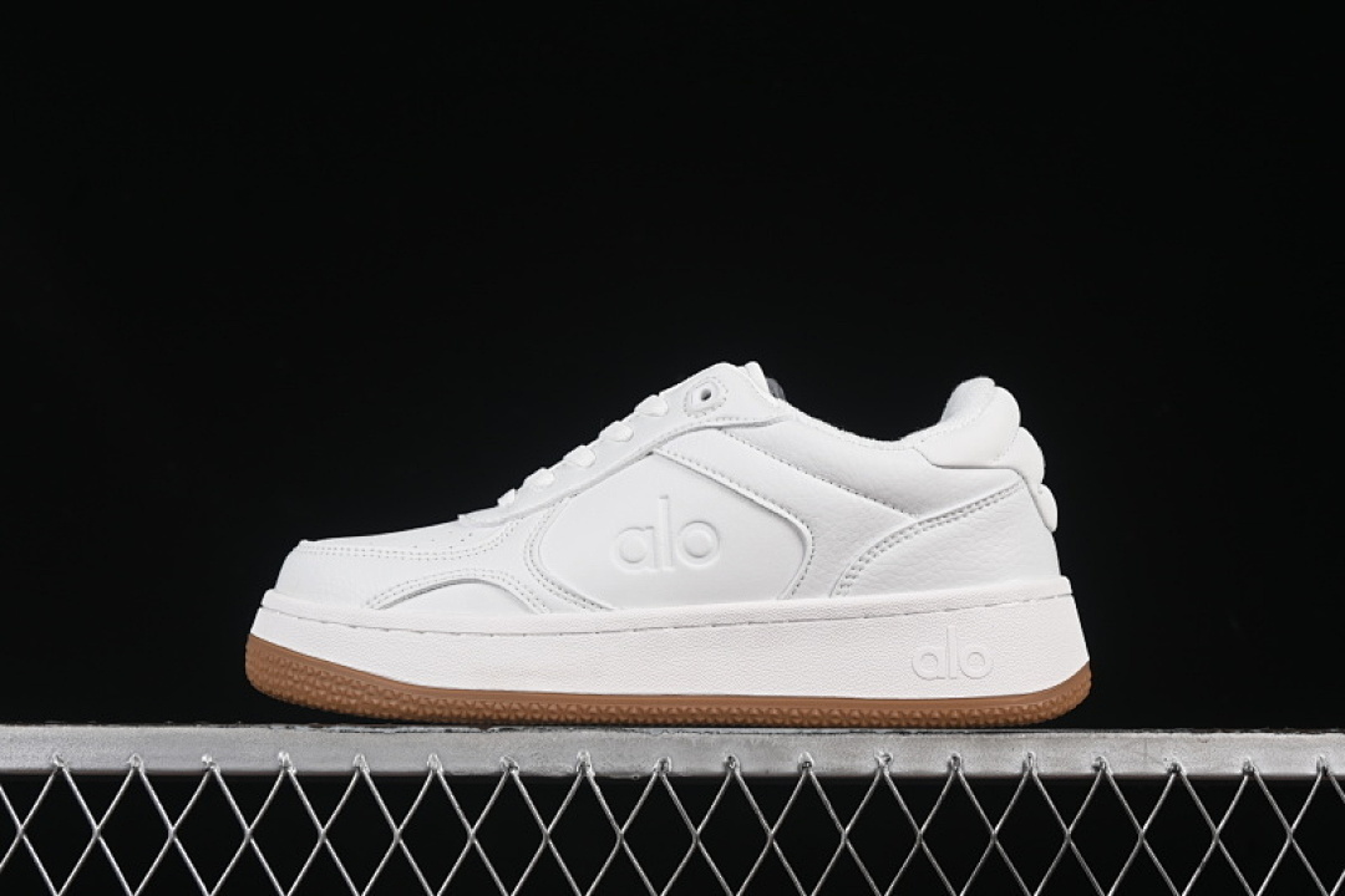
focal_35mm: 75
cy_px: 448
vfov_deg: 18.2
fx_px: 2802
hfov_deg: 27.0
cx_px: 672
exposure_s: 1/100
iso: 160
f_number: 8
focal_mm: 50
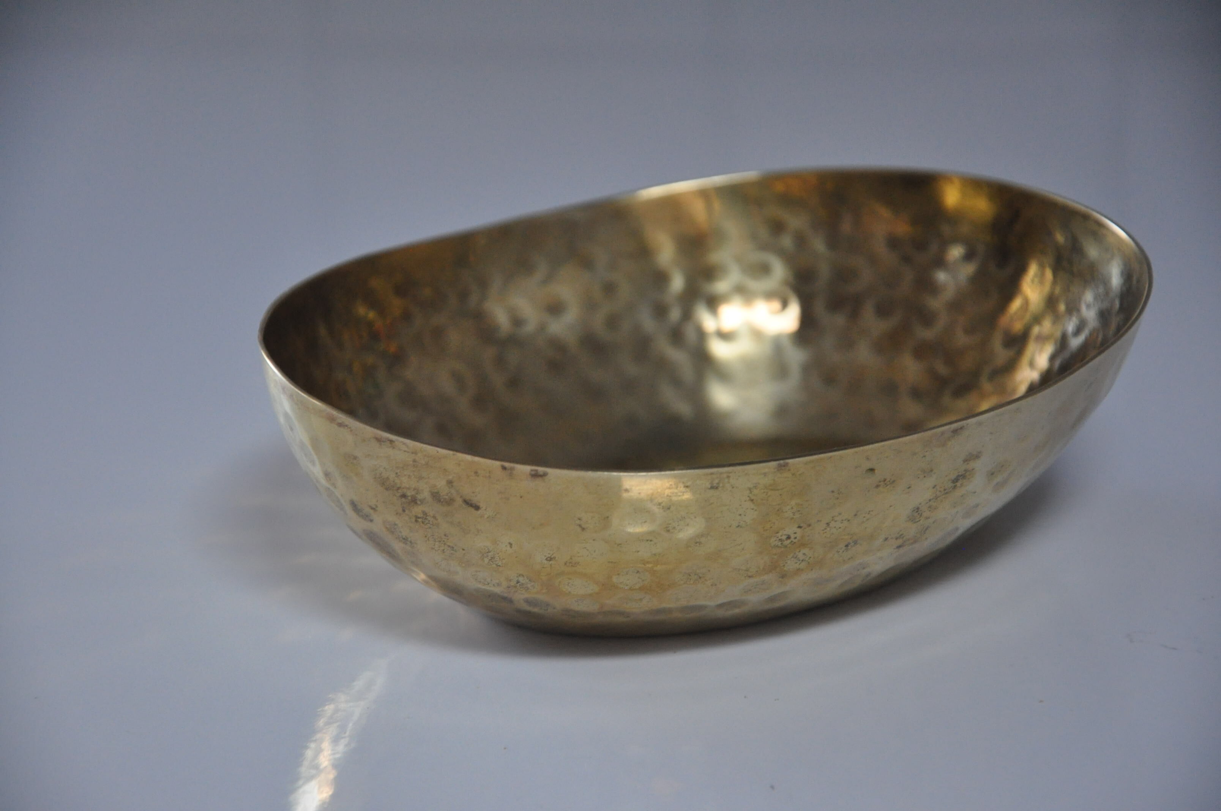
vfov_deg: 8.7
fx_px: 5335
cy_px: 406
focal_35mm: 158
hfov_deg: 13.1
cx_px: 610
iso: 1600
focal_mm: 105
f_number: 5.6
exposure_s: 1/125
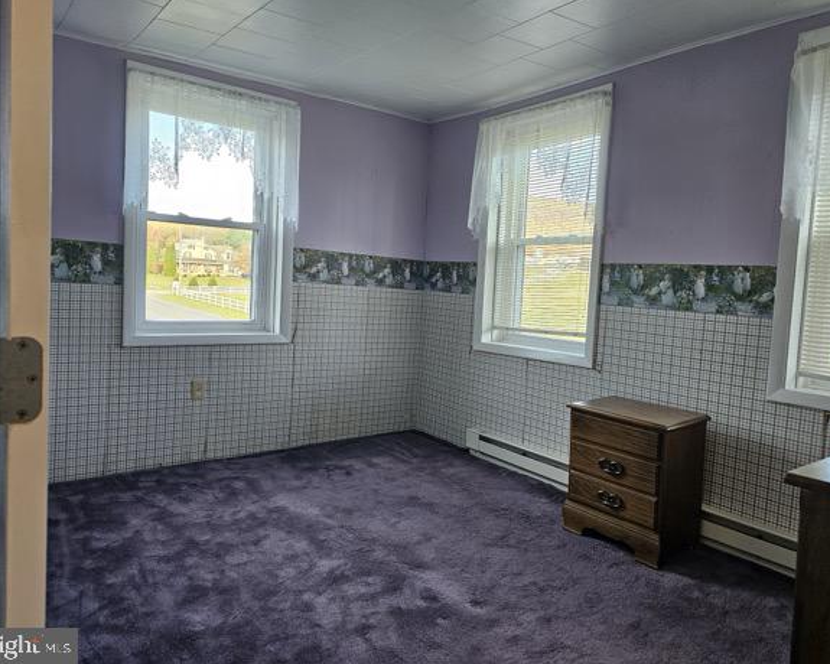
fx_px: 614
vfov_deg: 56.8
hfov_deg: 68.1
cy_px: 319
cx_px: 427
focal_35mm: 25
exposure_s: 1/120
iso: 200
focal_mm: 6.3
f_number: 1.7
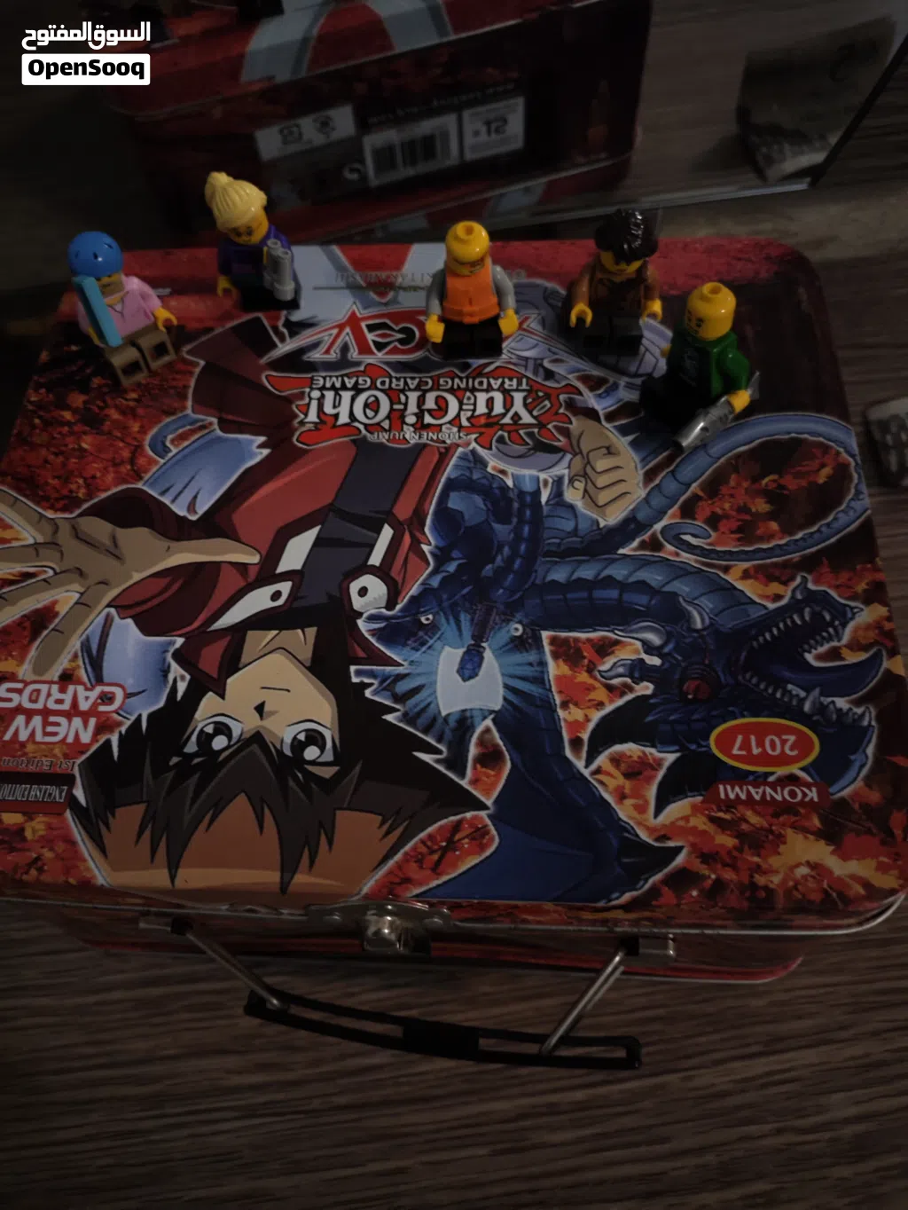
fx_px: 874
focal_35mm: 25
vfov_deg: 69.4
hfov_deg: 54.9
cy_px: 605
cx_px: 454
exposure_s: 1/25
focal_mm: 4.71
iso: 2354
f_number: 1.79
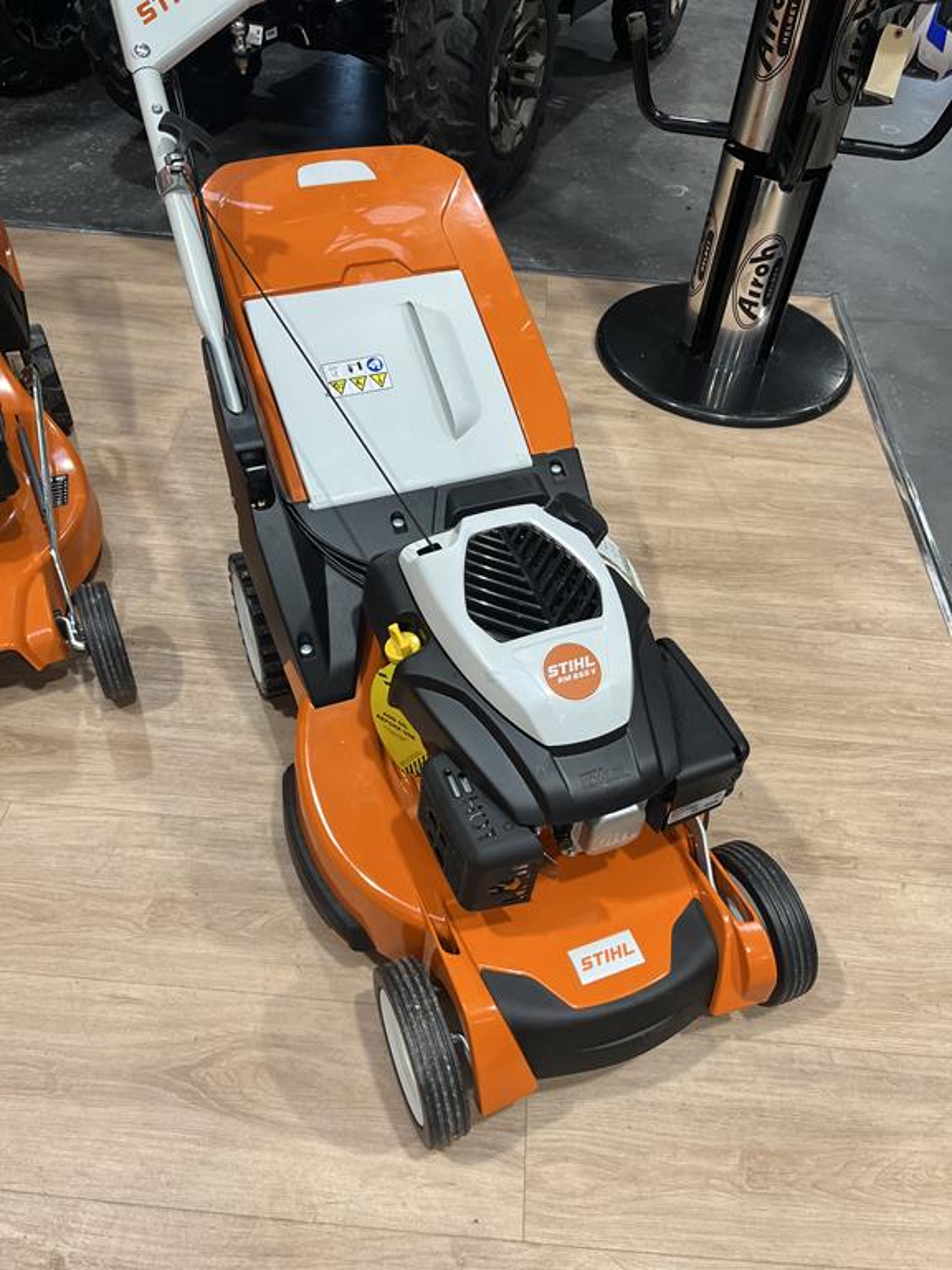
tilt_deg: -47.5
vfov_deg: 67.3
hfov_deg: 53.1
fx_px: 953
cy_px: 635
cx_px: 476
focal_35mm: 26
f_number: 1.6
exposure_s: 1/100
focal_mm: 5.1
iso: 100
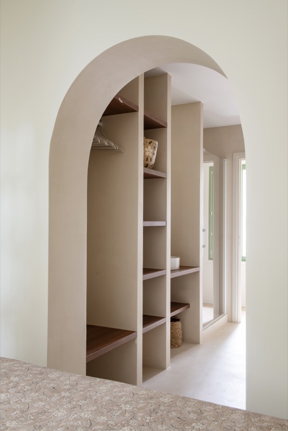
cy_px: 216
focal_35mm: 32
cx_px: 144
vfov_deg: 58.7
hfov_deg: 41.1
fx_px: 384
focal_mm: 32
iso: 125
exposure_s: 13
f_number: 16
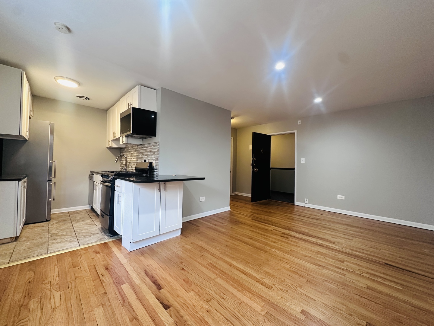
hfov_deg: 102.1
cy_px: 163
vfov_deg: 85.7
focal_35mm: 14
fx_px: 176
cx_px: 217
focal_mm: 2.22
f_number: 2.2
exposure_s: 1/60
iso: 320
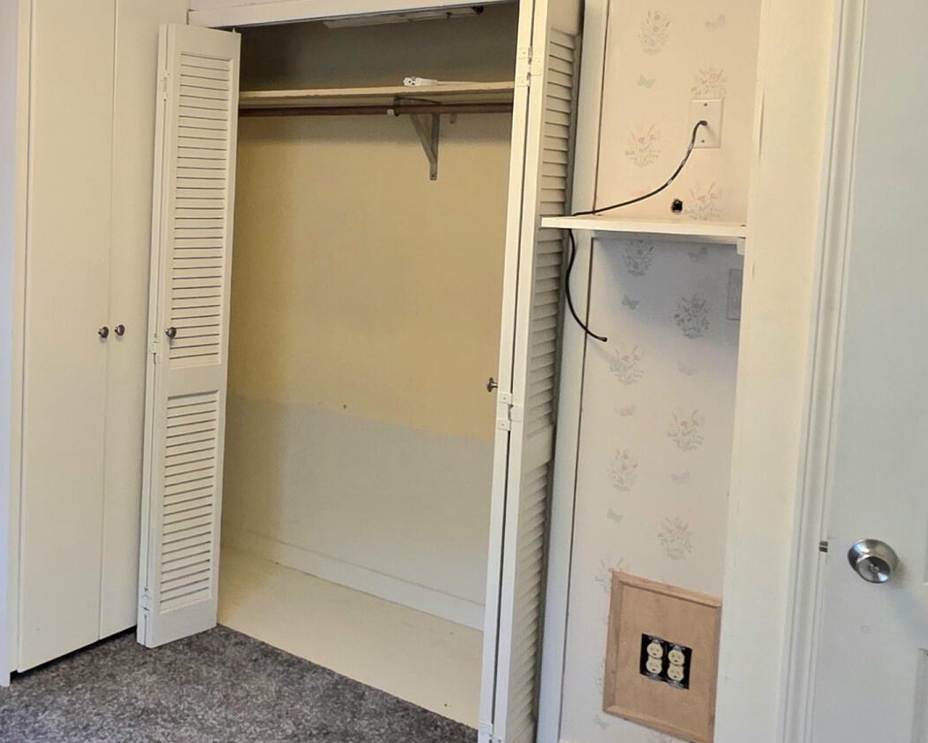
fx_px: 989
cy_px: 281
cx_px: 76
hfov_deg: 45.1
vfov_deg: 40.9
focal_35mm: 36
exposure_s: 1/60.2
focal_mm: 2.2
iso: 160
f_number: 1.9
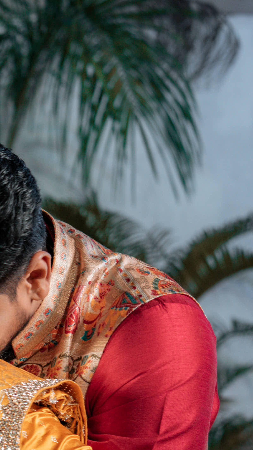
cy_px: 482
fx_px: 1407
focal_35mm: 118
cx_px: -330
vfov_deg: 17.6
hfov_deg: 9.3
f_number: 2.8
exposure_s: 1/200
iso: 640
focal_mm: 35
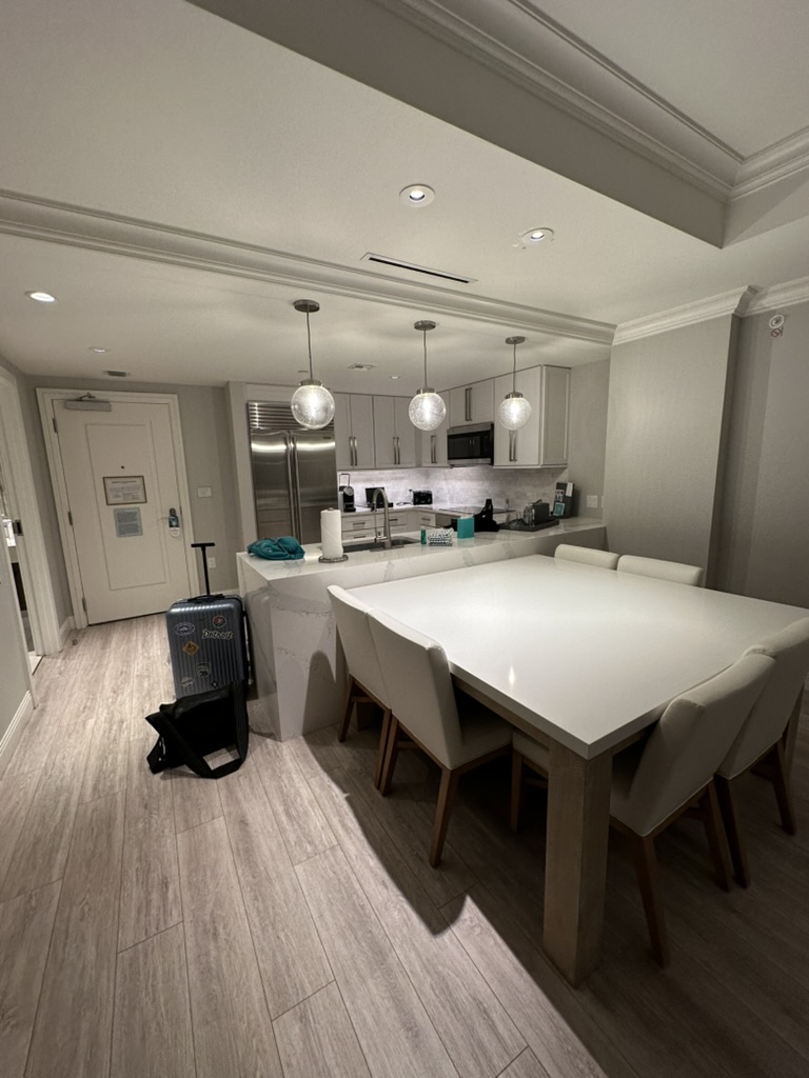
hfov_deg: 85.7
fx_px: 436
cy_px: 539
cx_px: 404
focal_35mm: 14
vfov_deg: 102.1
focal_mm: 2.22
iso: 125
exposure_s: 1/120
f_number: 2.2
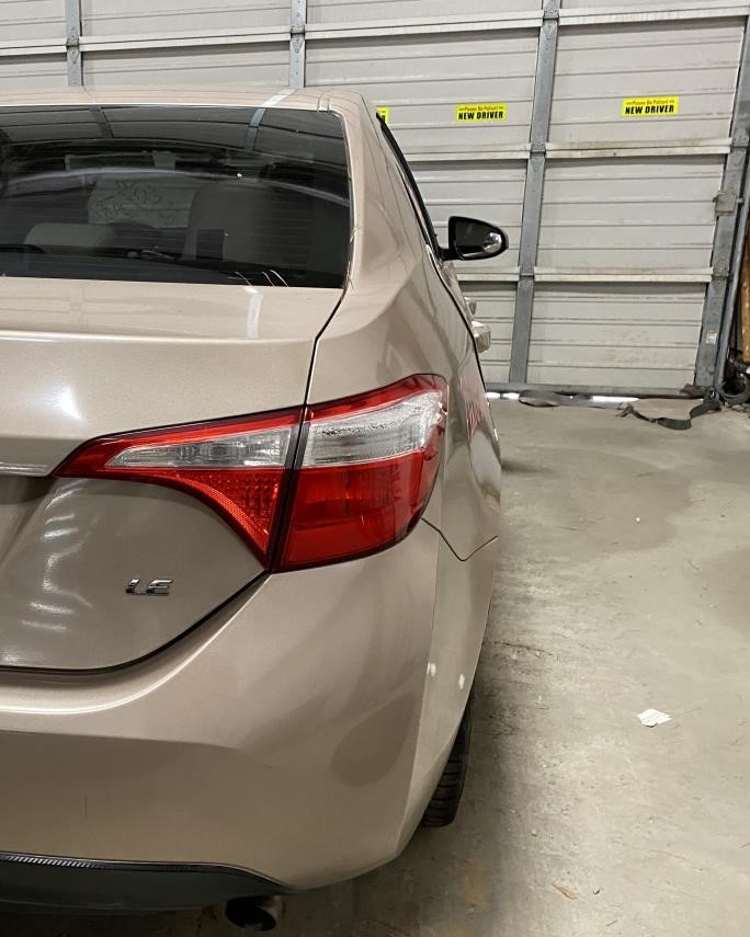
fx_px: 1054
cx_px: 114
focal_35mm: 38
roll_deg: +0.6
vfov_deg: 47.9
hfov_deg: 37.3
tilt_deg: -18.9
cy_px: 499
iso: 320
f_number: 1.8
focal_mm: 4.25
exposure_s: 1/60
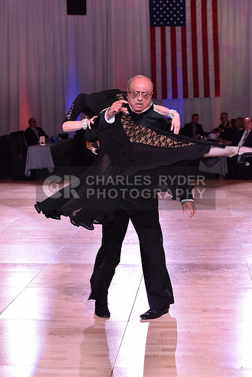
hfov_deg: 19.5
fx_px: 735
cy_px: 188
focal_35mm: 70
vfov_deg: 28.8
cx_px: 126
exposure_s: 1/250
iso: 1600
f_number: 4.5
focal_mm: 70
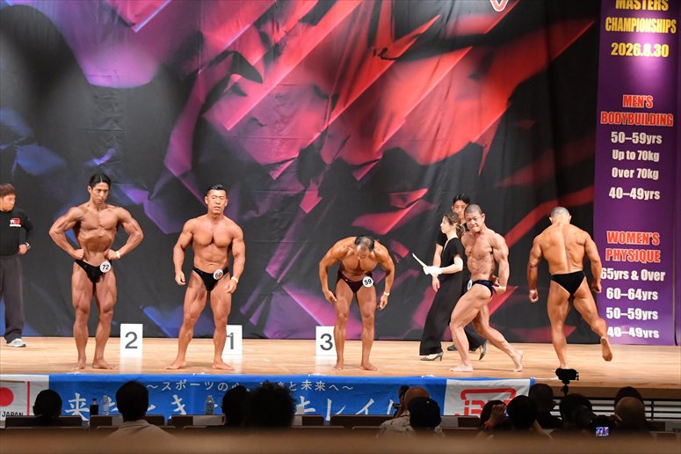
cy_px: 227
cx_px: 340
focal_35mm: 117
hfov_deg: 17.5
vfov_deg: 11.7
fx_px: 2212
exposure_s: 1/400
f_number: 5.6
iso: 9000
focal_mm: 78
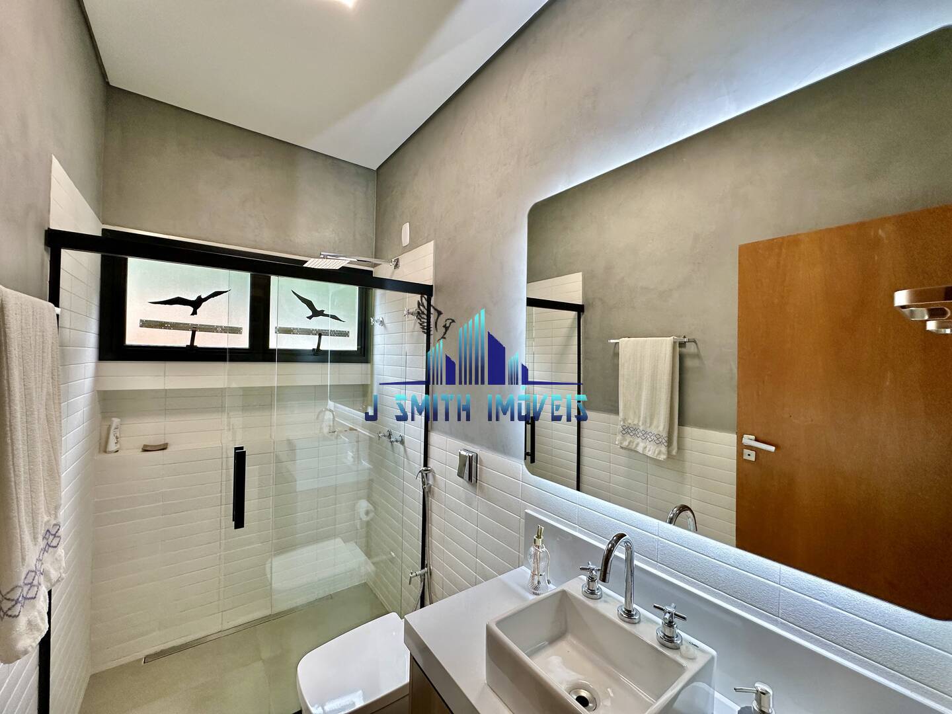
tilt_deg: +0.5
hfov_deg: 102.1
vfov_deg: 85.7
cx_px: 476
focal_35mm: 14
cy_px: 357
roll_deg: -1.5
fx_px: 385
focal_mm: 2.22
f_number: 2.2
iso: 160
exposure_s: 1/120
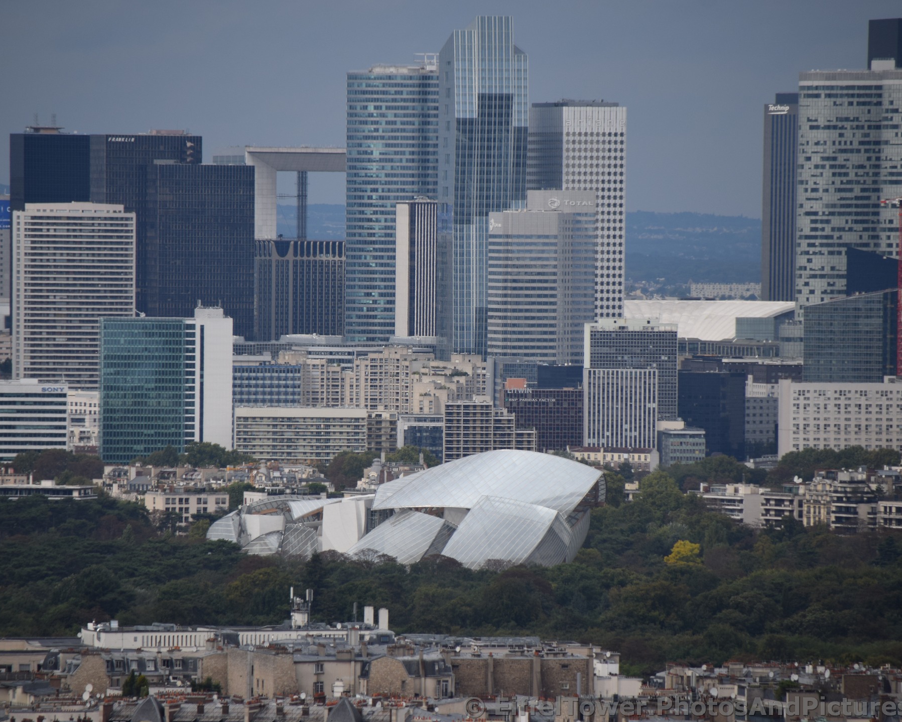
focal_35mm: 423
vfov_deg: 3.7
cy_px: 361
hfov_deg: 4.6
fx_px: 11294
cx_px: 426
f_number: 7.1
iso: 200
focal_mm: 250
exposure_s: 1/800
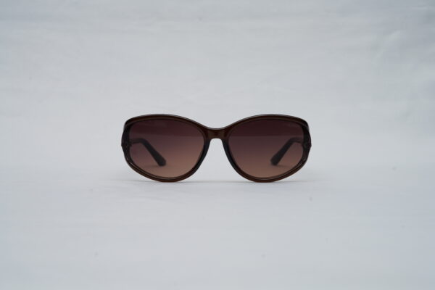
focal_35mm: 50
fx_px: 604
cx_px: 218
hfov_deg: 39.6
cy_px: 145
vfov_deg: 27.0
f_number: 9
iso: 100
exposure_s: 1/160
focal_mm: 50
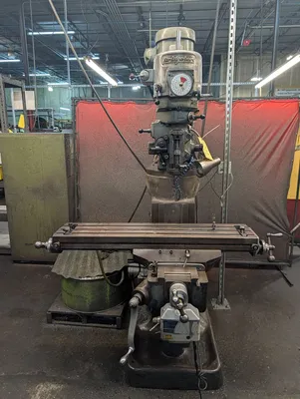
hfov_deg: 56.9
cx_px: 150
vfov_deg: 71.5
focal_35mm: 24
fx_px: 277
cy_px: 200
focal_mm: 6.9
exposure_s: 1/120
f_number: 1.68
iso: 253
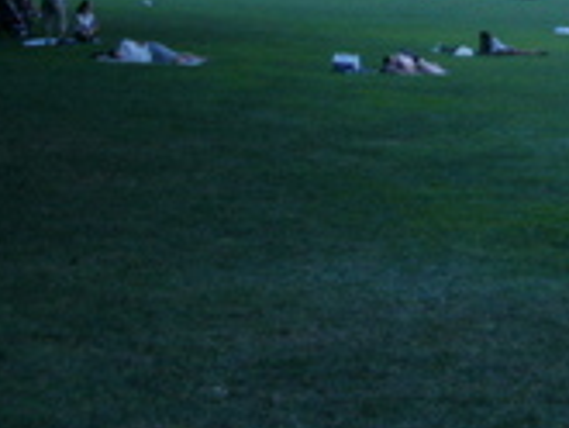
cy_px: -116
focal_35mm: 106
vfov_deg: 13.5
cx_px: 631
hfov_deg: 17.9
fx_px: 1744
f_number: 2.8
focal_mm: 5.8
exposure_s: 1/400
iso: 100
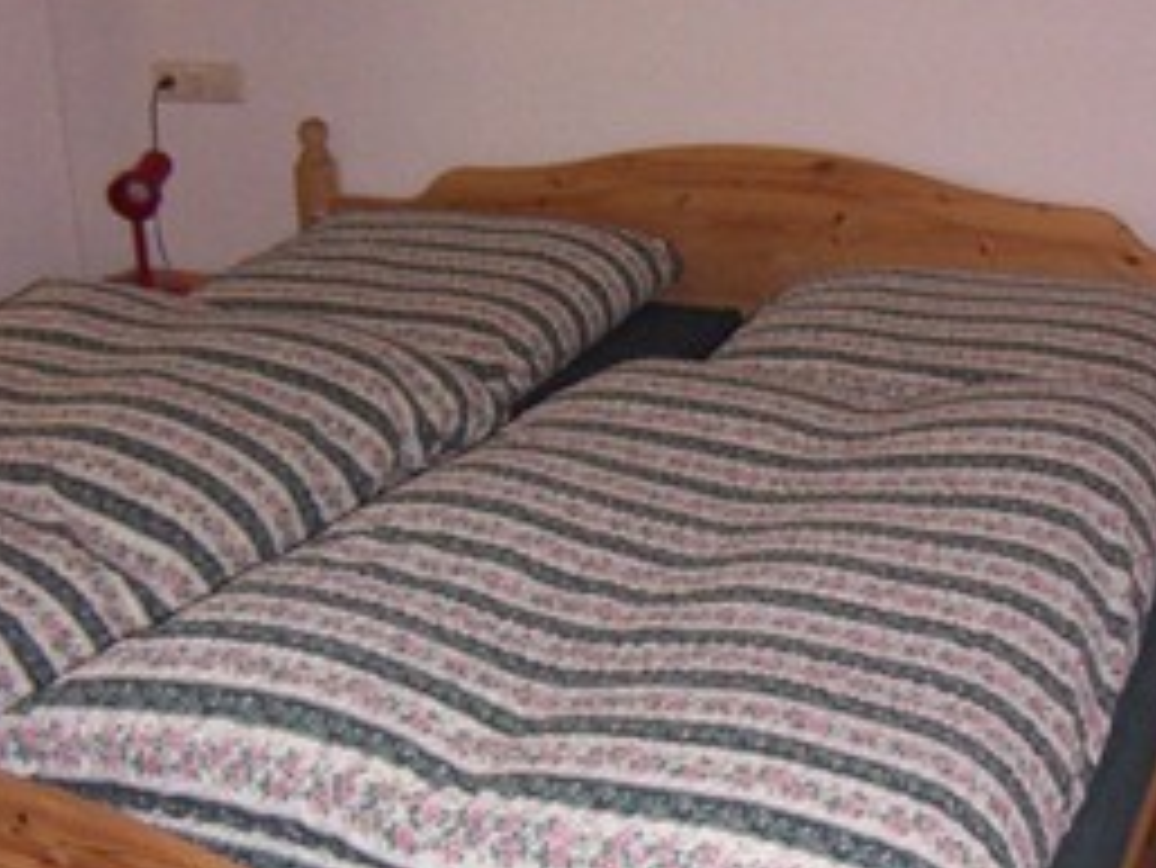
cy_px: 396
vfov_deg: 26.1
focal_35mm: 56
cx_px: 648
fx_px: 1871
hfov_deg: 34.3
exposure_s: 1/50
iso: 200
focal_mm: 4.7
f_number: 2.8
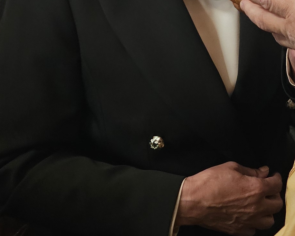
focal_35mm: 98
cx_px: 462
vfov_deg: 15.1
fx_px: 856
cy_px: -57
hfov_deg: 17.3
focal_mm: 6.3
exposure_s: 1/100
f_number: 1.7
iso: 320
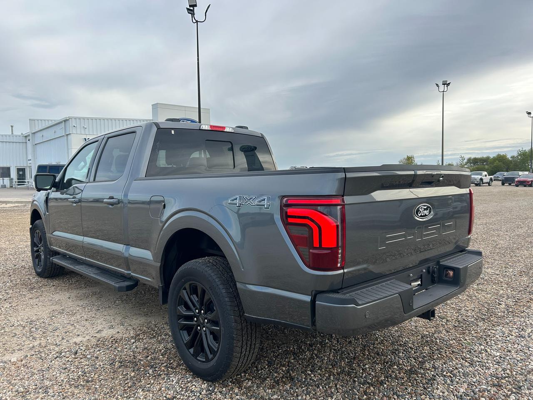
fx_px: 400
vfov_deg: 53.1
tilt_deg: -2.7
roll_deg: -0.5
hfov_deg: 67.3
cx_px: 266
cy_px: 200
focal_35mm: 26
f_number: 1.5
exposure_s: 1/2123
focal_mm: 5.7
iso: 50
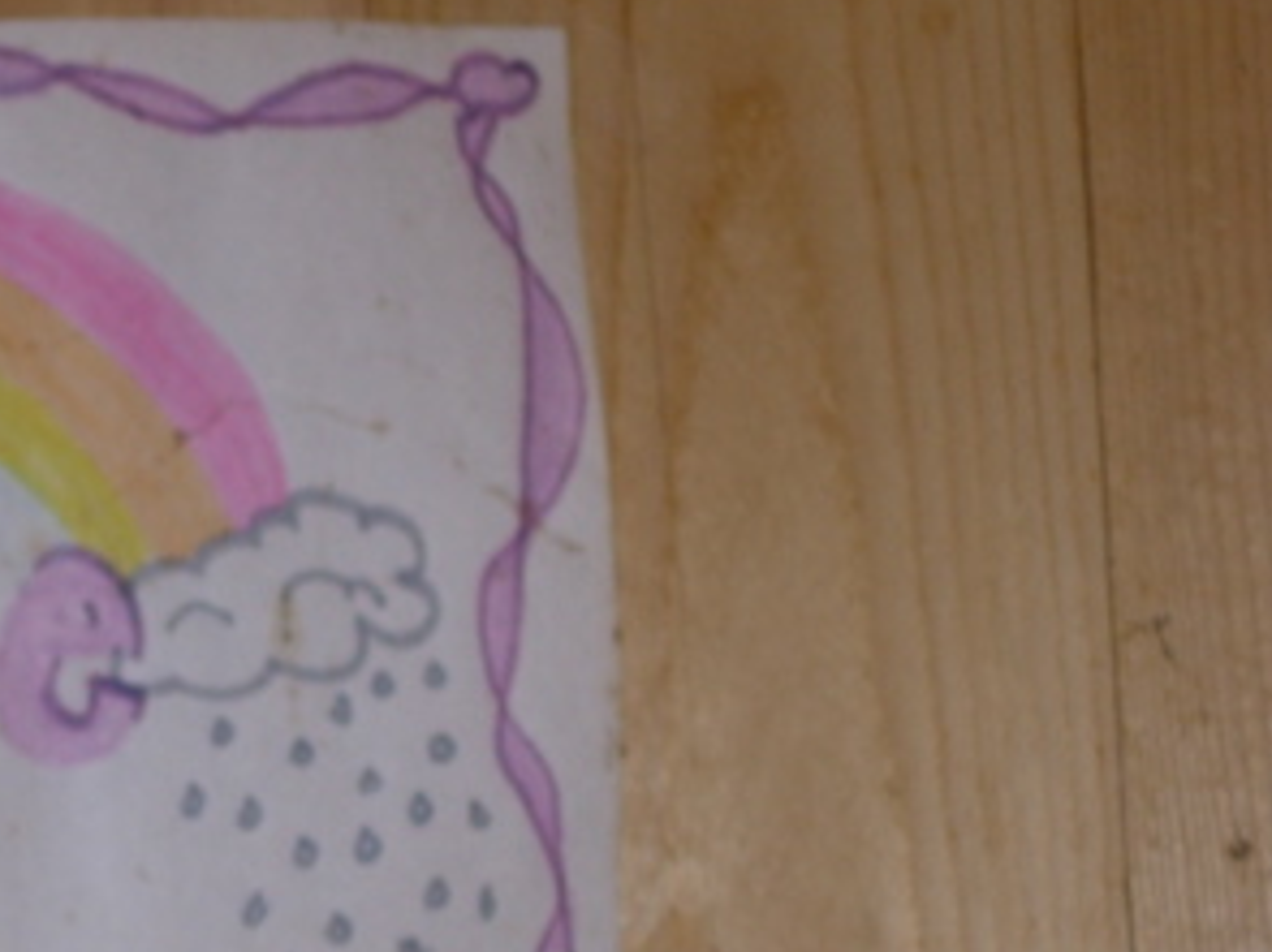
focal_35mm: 245
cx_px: -78
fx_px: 8999
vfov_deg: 6.1
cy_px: 689
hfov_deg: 8.0
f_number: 4.9
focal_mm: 23.4
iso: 79
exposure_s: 1/64
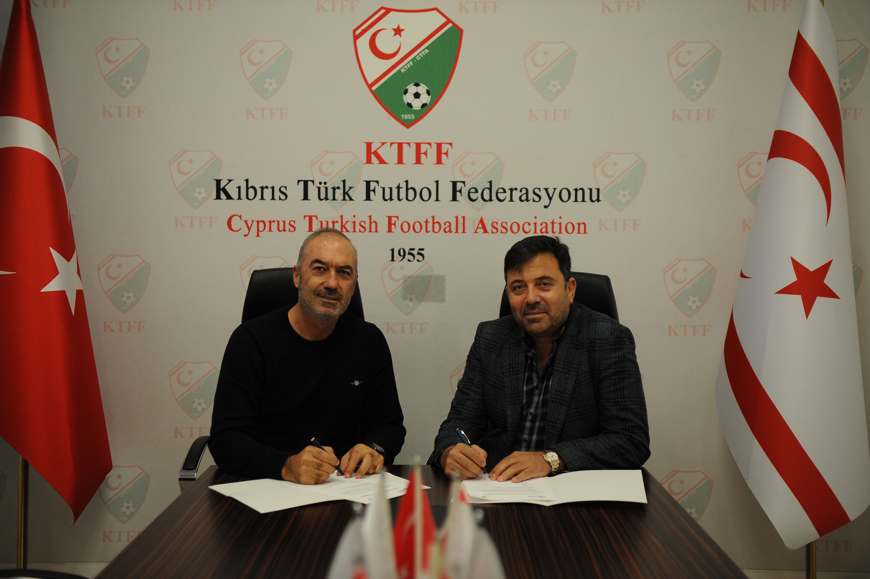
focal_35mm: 45
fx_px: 1087
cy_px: 290
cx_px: 435
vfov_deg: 29.8
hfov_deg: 43.6
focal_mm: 45
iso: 1250
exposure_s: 1/320
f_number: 2.8
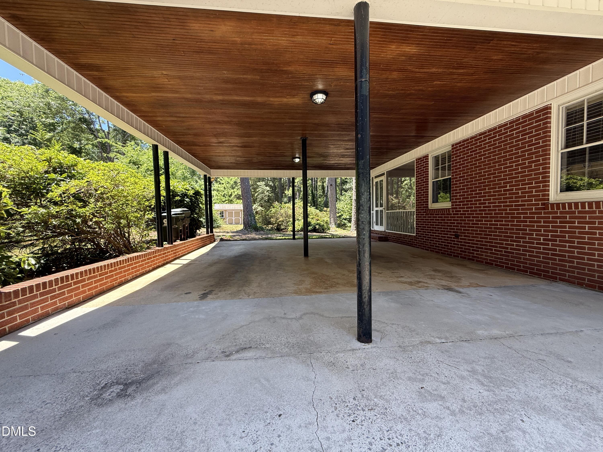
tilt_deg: -1.4
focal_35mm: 14
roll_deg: +0.7
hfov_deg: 102.1
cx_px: 302
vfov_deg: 85.7
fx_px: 244
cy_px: 226
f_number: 2.2
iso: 64
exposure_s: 1/214
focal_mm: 2.22
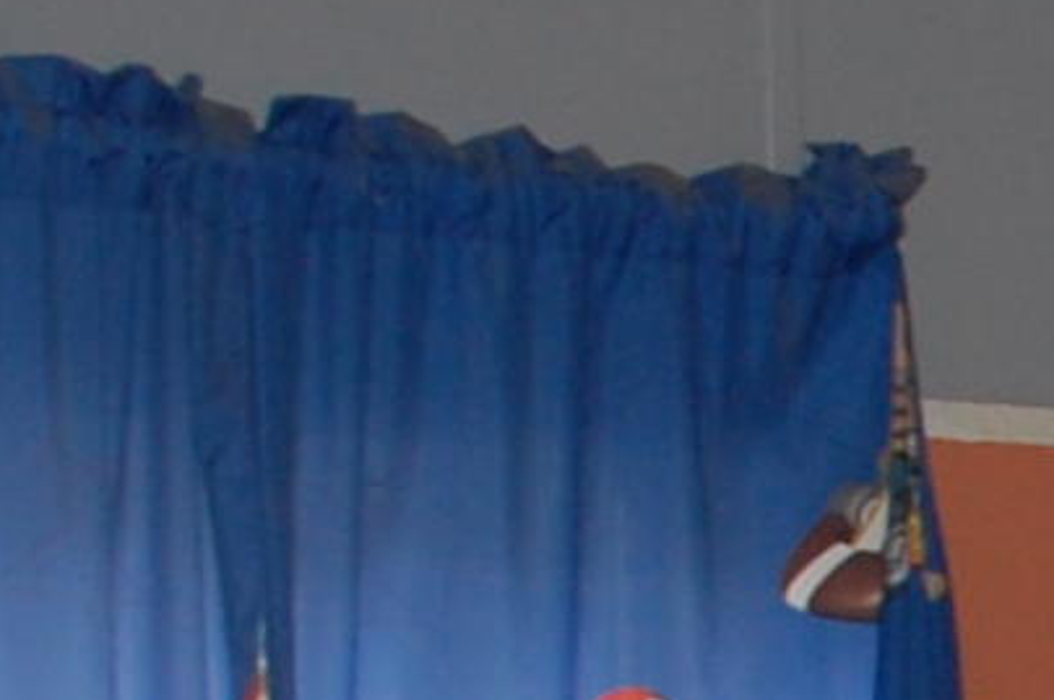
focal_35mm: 222
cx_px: 2733
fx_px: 6492
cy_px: 1332
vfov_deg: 6.0
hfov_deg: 8.3
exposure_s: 1/60
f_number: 3.8
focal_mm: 20
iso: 400
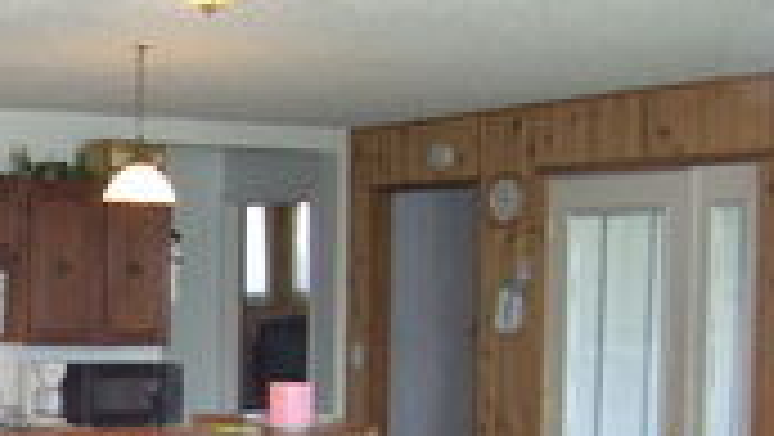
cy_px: 467
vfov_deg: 14.1
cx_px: -40
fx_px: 1725
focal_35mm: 84
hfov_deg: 23.9
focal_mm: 6
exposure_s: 1/60
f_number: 2.7
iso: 200
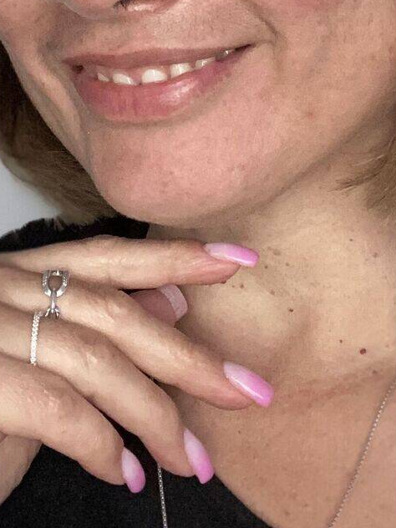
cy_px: 8
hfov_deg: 19.4
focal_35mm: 76
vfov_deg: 24.6
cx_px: 187
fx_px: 1159
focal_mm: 2.71
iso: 320
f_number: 2.2
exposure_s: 1/31
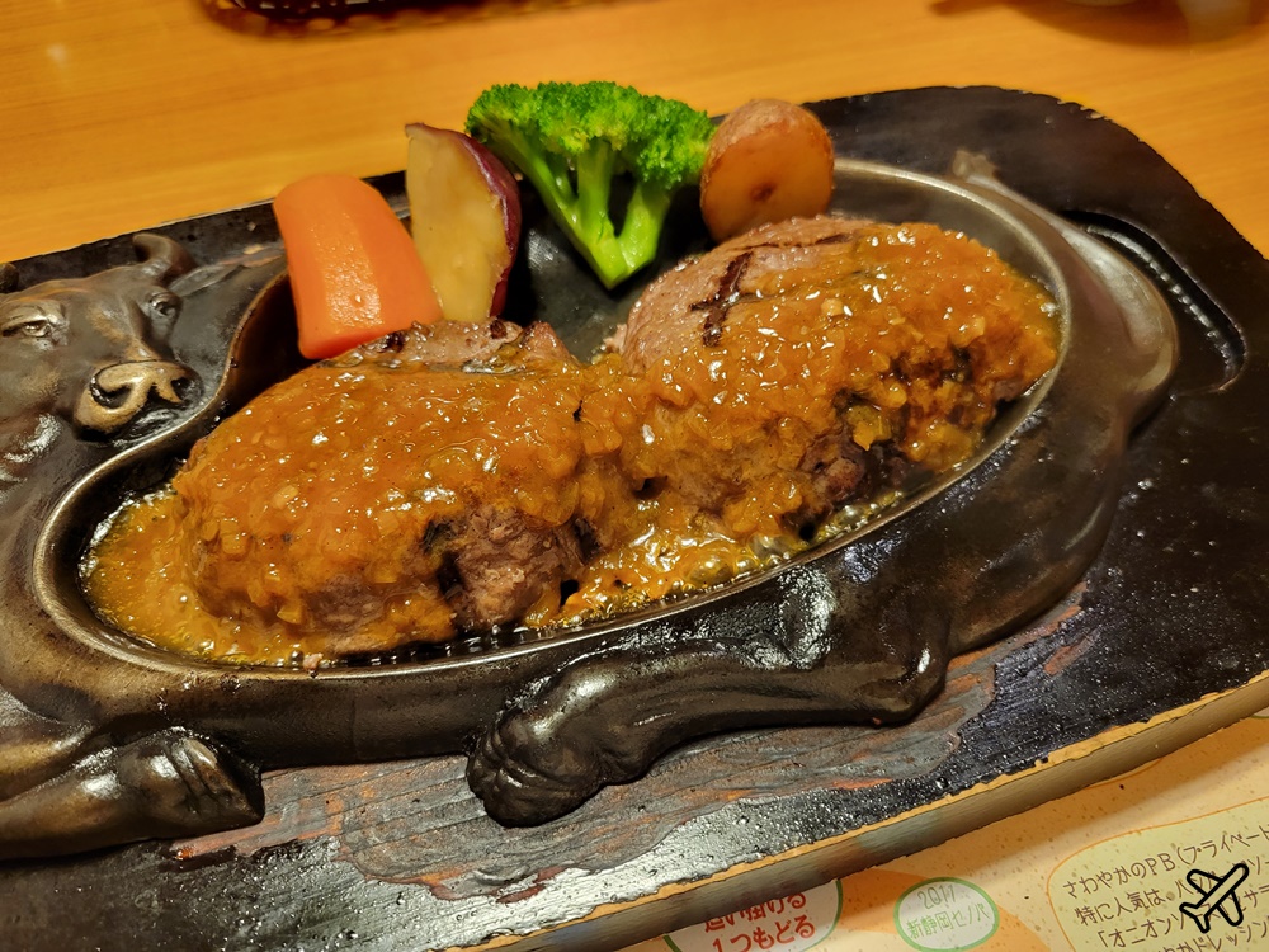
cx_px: 634
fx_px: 953
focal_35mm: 26
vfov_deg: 53.1
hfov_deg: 67.3
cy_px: 476
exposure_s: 1/50
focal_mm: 5.4
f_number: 1.8
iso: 250
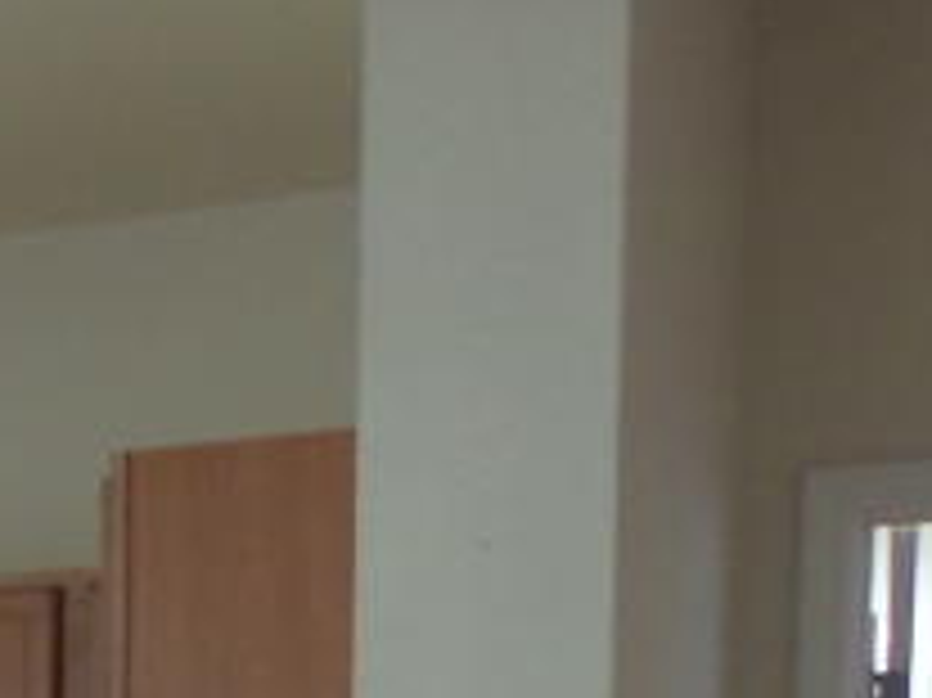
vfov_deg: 12.2
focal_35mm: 114
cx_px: -626
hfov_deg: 15.4
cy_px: 1144
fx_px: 3068
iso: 250
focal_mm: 4.1
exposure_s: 1/30
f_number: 2.8
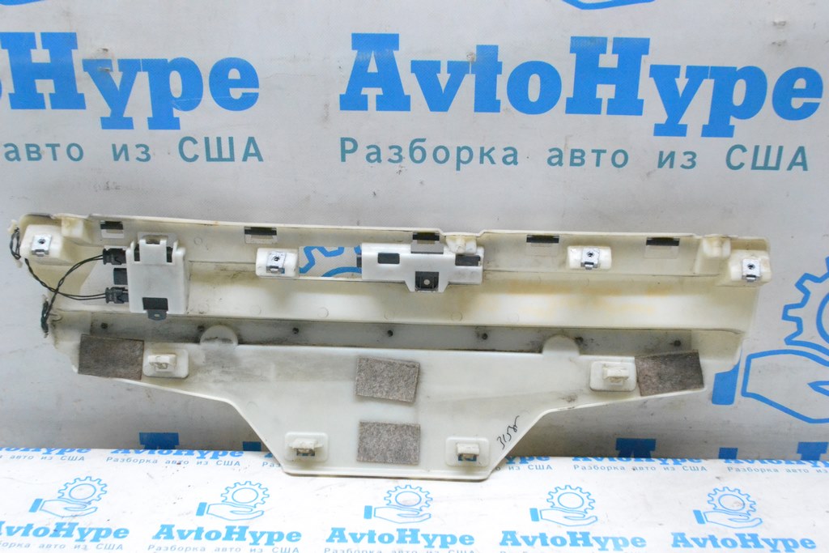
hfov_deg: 43.6
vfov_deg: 29.9
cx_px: 414
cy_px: 276
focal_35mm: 45
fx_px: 1036
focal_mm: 30
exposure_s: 1/160
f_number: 9
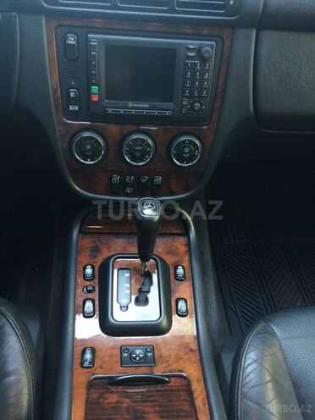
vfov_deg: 61.7
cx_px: 158
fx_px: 352
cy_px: 210
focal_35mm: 29
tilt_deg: -48.7
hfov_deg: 48.2
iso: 80
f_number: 2.2
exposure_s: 1/33
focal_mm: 4.15
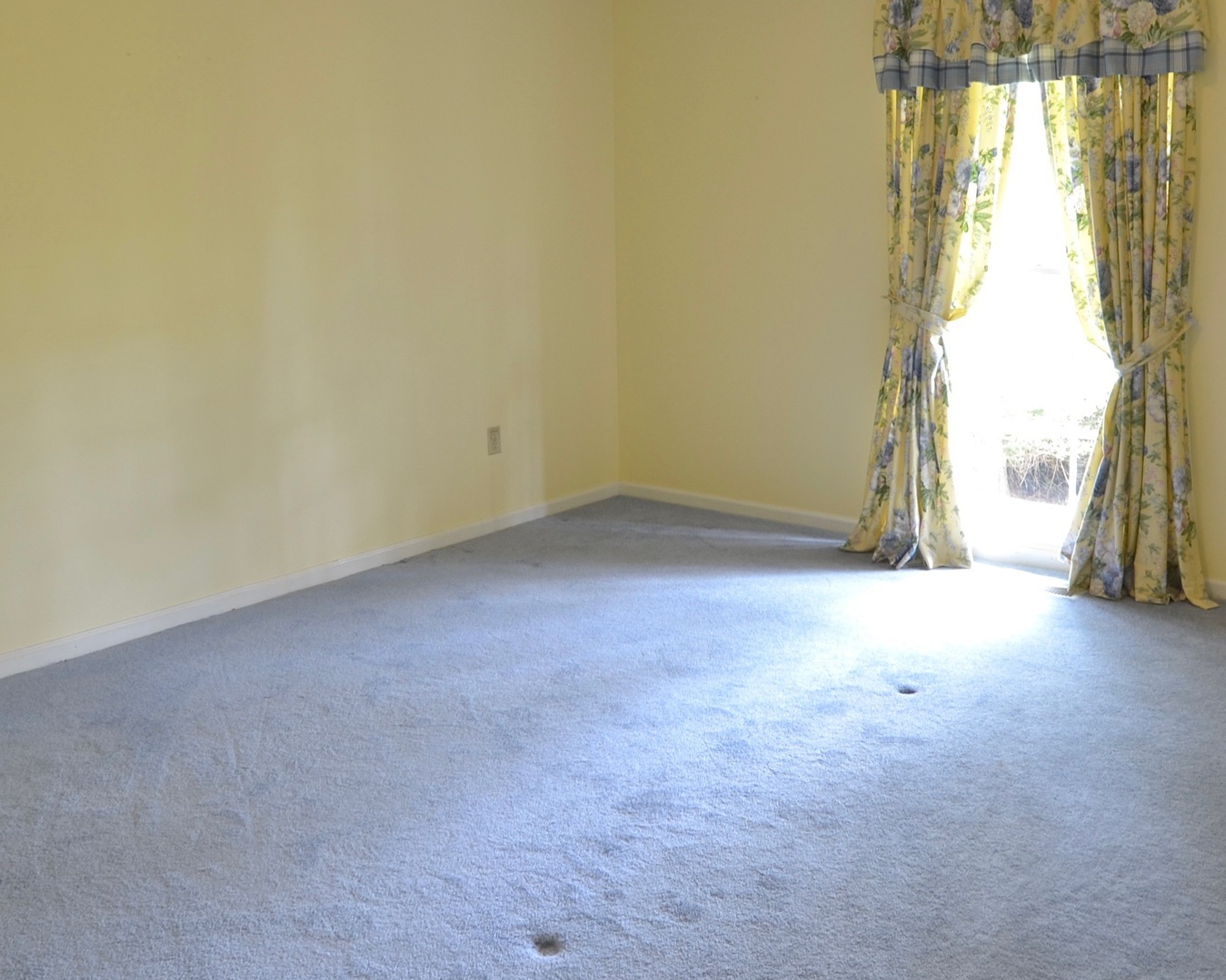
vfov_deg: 45.0
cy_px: 309
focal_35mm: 32
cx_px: 711
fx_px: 1161
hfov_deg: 55.4
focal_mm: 10
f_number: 9
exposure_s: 1/2
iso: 200
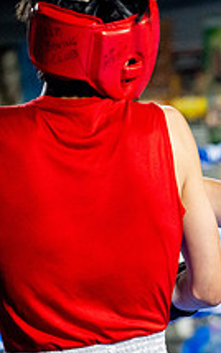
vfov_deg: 10.8
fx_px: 1857
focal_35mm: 193
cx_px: 361
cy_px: 298
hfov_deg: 6.7
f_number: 2
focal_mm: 70
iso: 4000
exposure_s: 1/1000
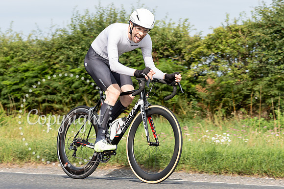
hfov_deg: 14.6
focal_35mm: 140
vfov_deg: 9.8
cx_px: 141
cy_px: 39
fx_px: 1107
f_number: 4
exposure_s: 1/640
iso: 125
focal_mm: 74
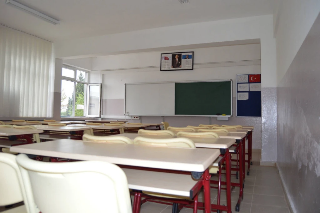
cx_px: 160
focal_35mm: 27
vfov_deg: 47.9
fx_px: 240
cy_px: 106
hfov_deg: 67.4
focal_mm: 18
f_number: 4
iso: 400
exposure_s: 1/100
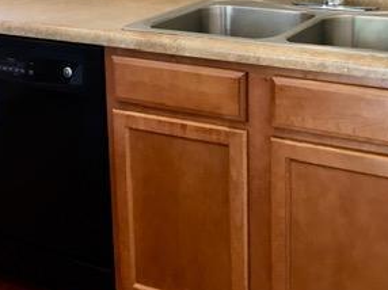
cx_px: 187
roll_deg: +1.4
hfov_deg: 29.8
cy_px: 50
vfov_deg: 22.2
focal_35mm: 65
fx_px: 728
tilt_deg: -12.9
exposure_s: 1/33
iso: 64
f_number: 2.2
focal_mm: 4.15
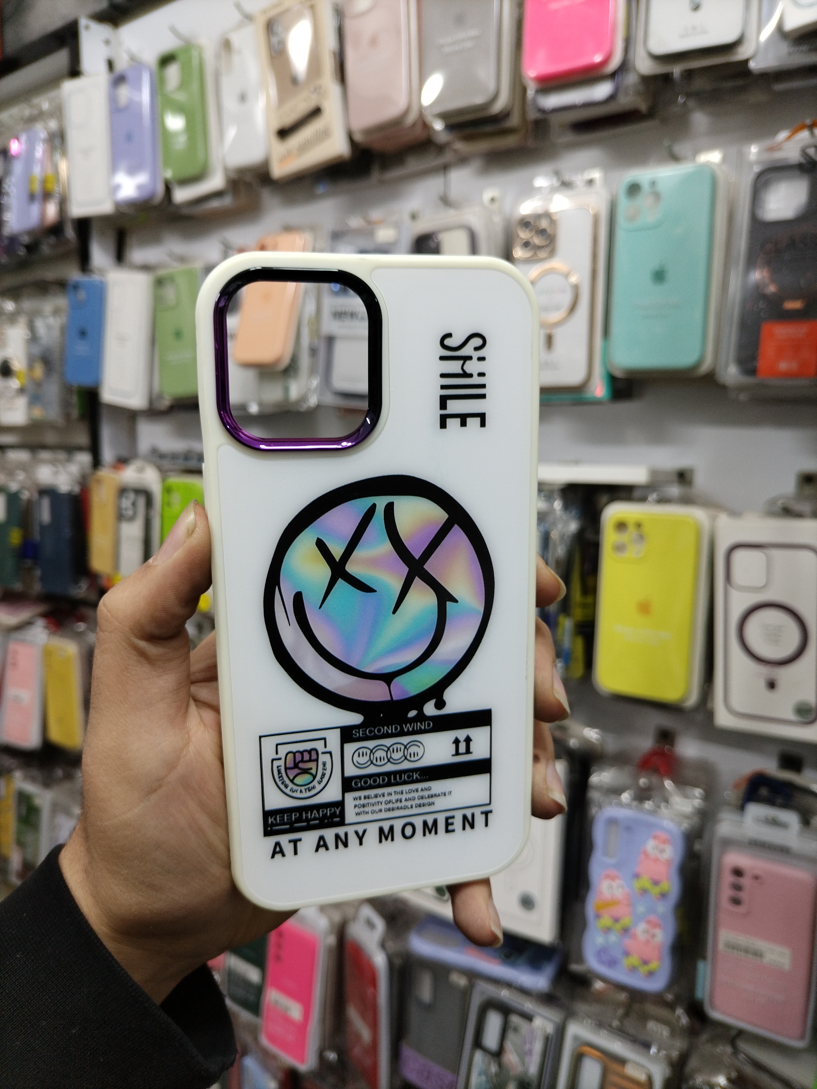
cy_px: 544
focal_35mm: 26
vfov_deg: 67.3
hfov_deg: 53.1
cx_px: 408
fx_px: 818
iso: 200
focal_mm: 4.7
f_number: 1.8
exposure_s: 1/50
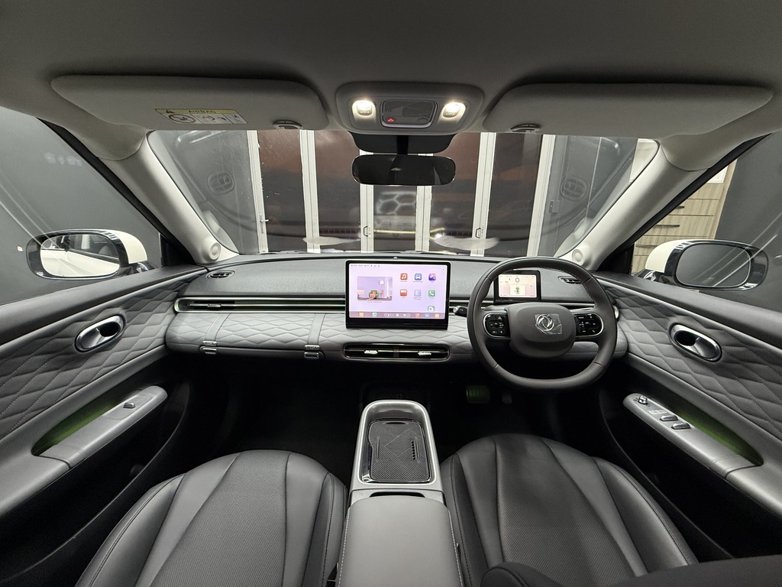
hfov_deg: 102.1
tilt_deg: -16.3
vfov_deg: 85.7
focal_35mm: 14
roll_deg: -0.7
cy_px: 294
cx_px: 391
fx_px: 316
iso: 250
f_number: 2.2
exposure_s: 1/66
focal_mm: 2.22
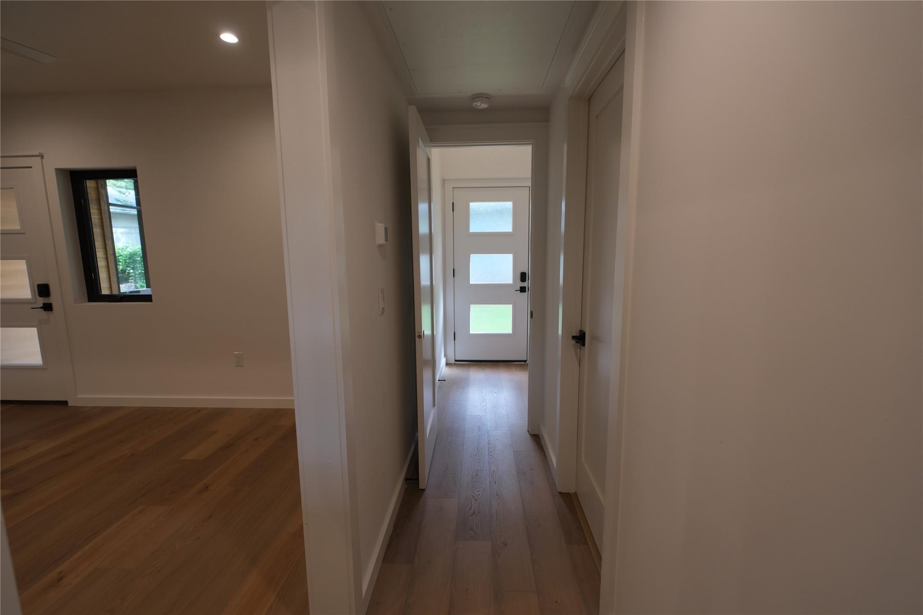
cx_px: 462
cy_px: 308
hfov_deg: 100.4
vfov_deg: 77.3
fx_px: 385
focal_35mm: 15
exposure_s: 1/100
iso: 320
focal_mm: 10
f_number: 2.8
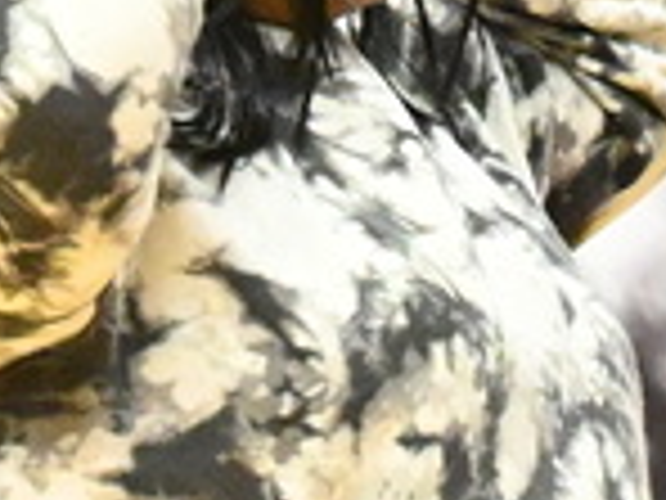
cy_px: -203
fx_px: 27705
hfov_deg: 1.4
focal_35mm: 1440
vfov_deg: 1.0
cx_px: 1944
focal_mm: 145
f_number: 3.2
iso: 16000
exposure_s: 1/1600
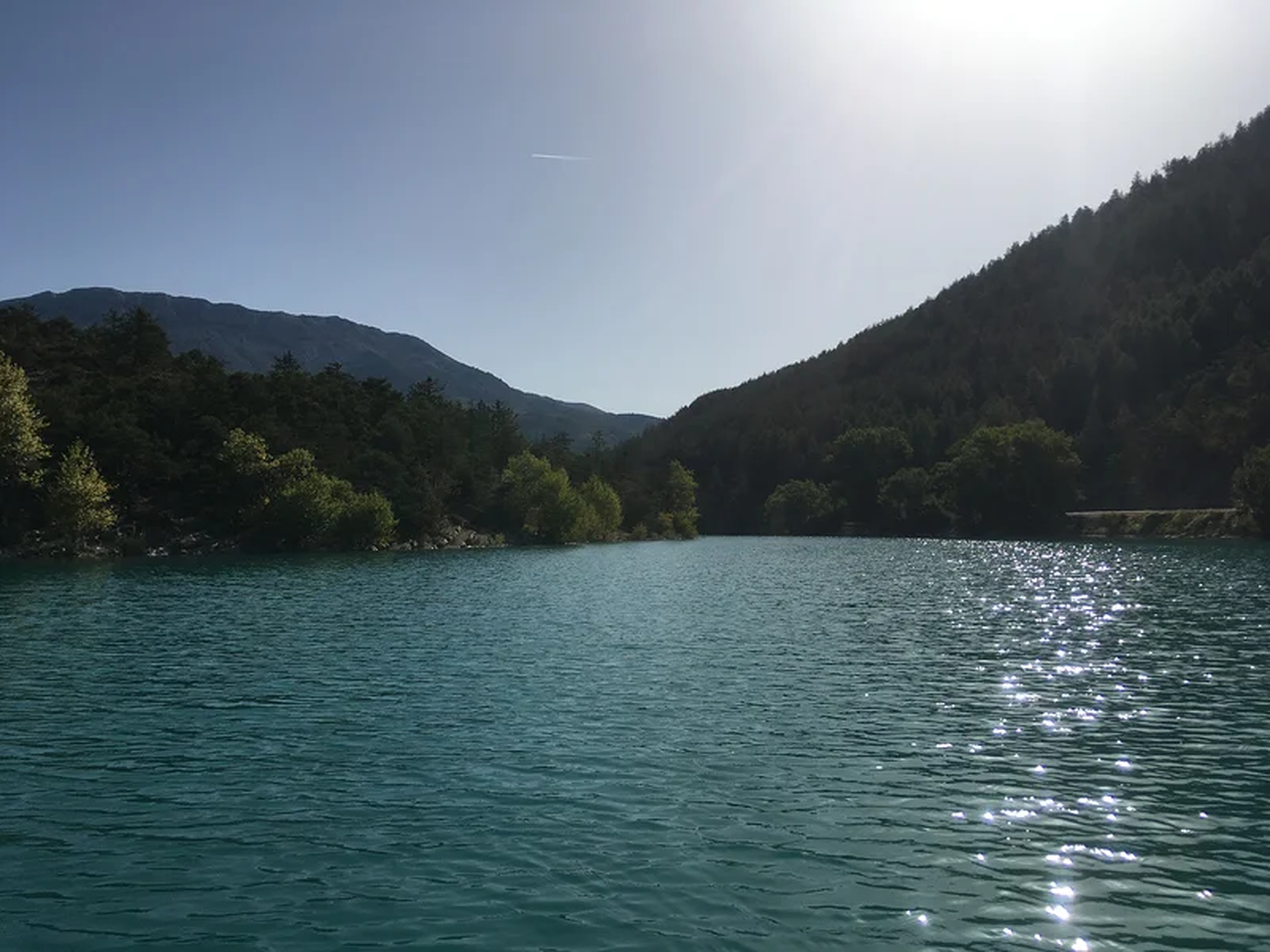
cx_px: 635
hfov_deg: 61.7
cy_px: 476
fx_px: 1064
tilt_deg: +3.1
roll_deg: +0.3
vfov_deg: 48.2
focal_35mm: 29
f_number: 2.2
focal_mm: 4.15
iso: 25
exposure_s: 1/4808
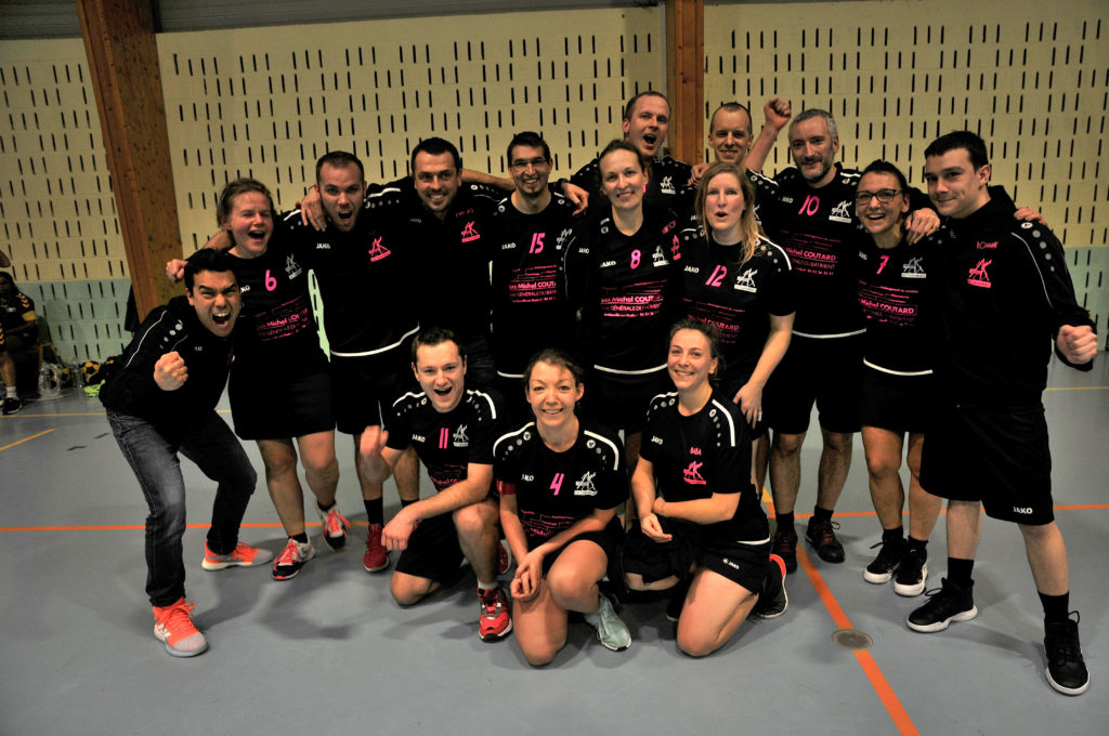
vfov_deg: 53.0
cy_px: 368
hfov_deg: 73.8
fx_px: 738
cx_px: 554
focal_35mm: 24
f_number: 5
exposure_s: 1/60
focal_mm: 16
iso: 200
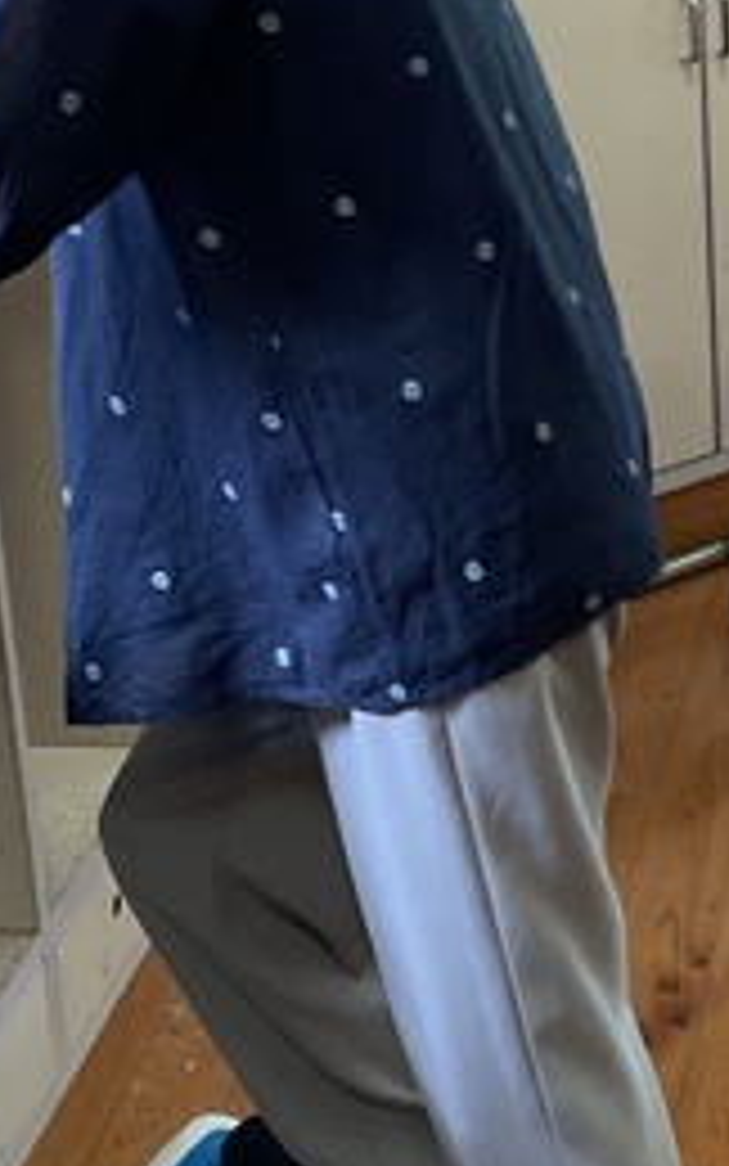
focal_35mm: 95
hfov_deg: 13.6
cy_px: 423
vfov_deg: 21.8
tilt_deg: -21.9
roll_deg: +0.1
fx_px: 3018
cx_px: 662
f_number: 1.8
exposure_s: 1/60
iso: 40
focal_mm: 3
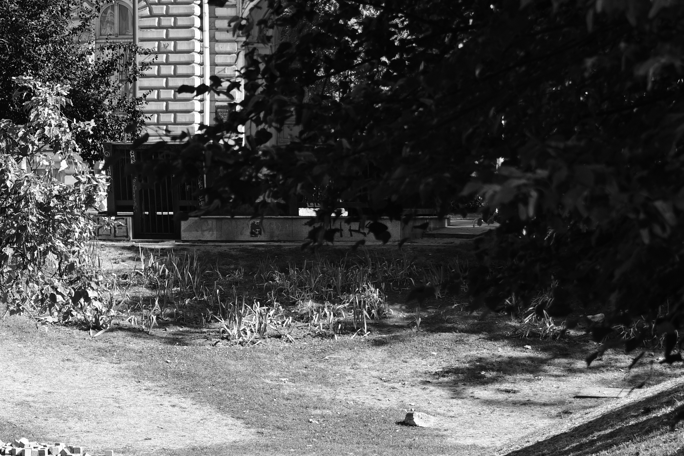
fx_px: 3268
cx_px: -96
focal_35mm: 172
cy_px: 240
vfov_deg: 8.0
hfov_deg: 11.7
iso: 100
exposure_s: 1/200
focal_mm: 50
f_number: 6.3
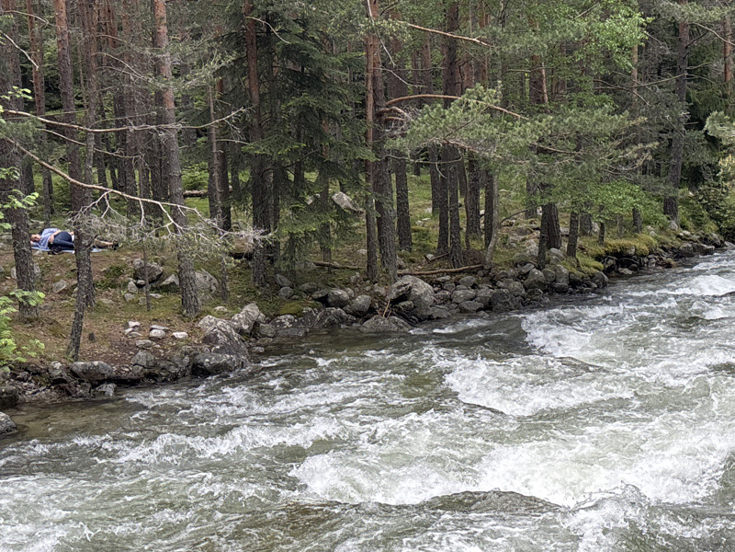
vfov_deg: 22.6
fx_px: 1380
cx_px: 368
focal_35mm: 65
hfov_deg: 29.8
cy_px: 257
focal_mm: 5.96
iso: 50
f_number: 1.6
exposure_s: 1/565
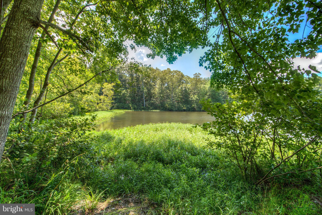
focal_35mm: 14
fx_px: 125
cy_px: 108
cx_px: 161
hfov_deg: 104.2
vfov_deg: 81.3
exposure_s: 1/50
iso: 200
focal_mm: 14
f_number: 11
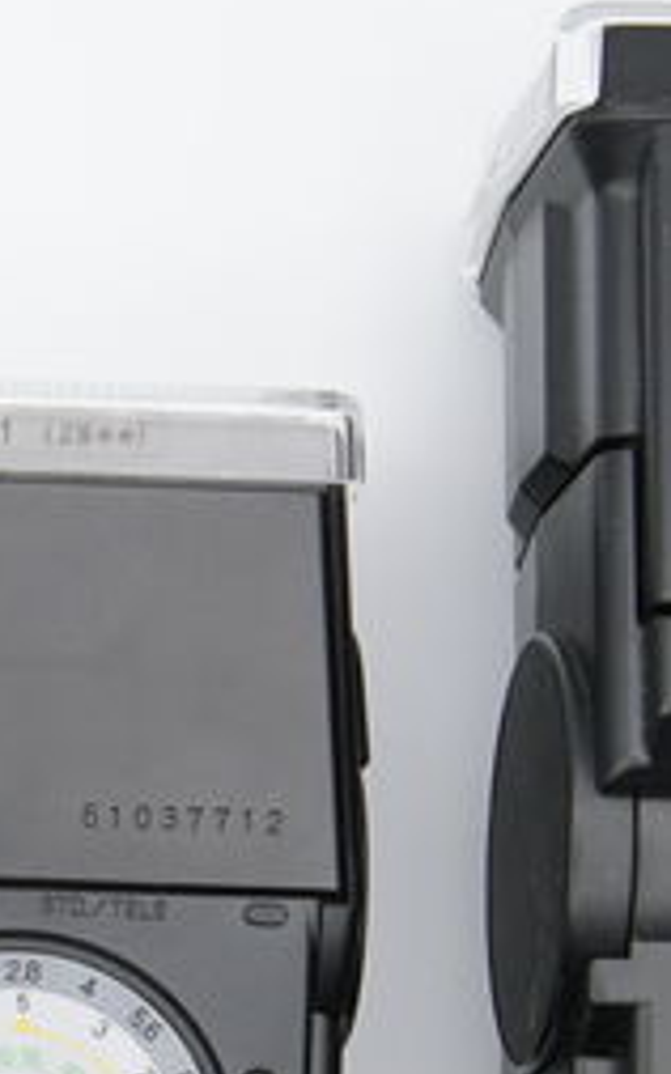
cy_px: 915
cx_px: -442
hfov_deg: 7.2
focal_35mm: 177
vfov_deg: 11.8
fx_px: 5182
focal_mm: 44
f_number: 20
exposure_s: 1/60
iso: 1250
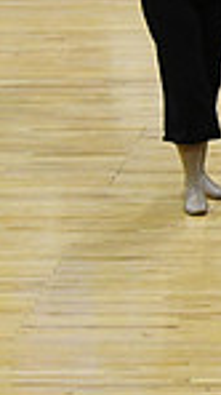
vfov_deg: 5.0
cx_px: 727
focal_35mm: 430
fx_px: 4490
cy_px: 124
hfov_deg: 2.8
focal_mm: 70
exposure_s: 1/500
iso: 5000
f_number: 4
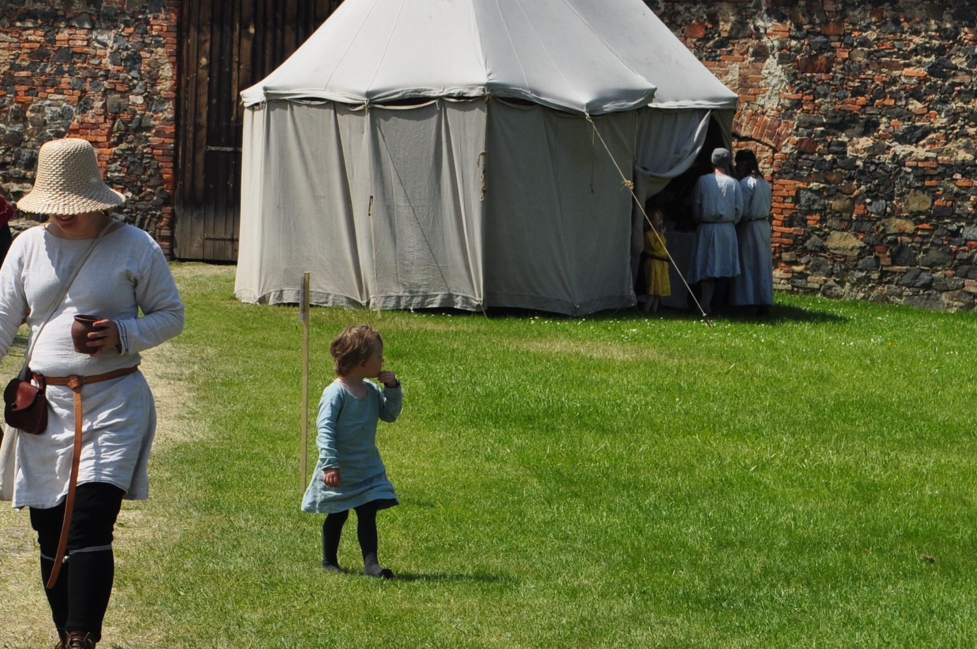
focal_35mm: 175
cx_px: 73
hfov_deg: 11.7
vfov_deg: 7.8
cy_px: 380
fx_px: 4745
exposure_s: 1/500
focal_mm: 55
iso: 200
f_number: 11
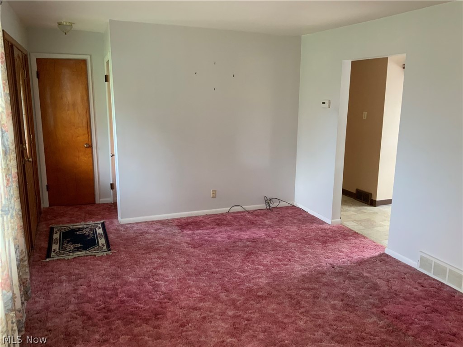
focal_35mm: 29
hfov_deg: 61.7
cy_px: 174
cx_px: 232
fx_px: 388
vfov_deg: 48.2
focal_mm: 3
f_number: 1.8
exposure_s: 1/60
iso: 200
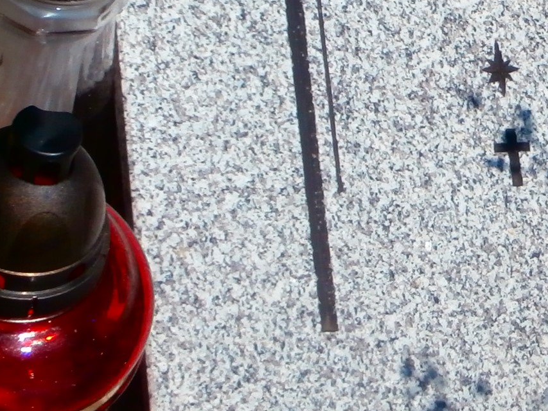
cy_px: -3
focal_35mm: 165
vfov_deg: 8.9
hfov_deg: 11.7
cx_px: 699
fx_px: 2612
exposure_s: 1/1250
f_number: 4.2
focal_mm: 8.29
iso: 100
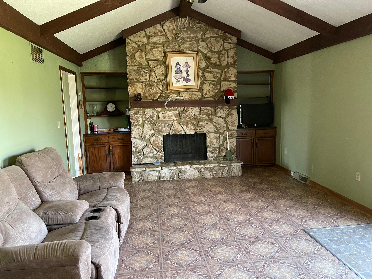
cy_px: 140
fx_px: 279
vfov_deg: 53.1
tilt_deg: -8.3
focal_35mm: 26
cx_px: 186
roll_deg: +1.5
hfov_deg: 67.3
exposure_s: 1/60
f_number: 1.6
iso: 320
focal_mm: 5.1
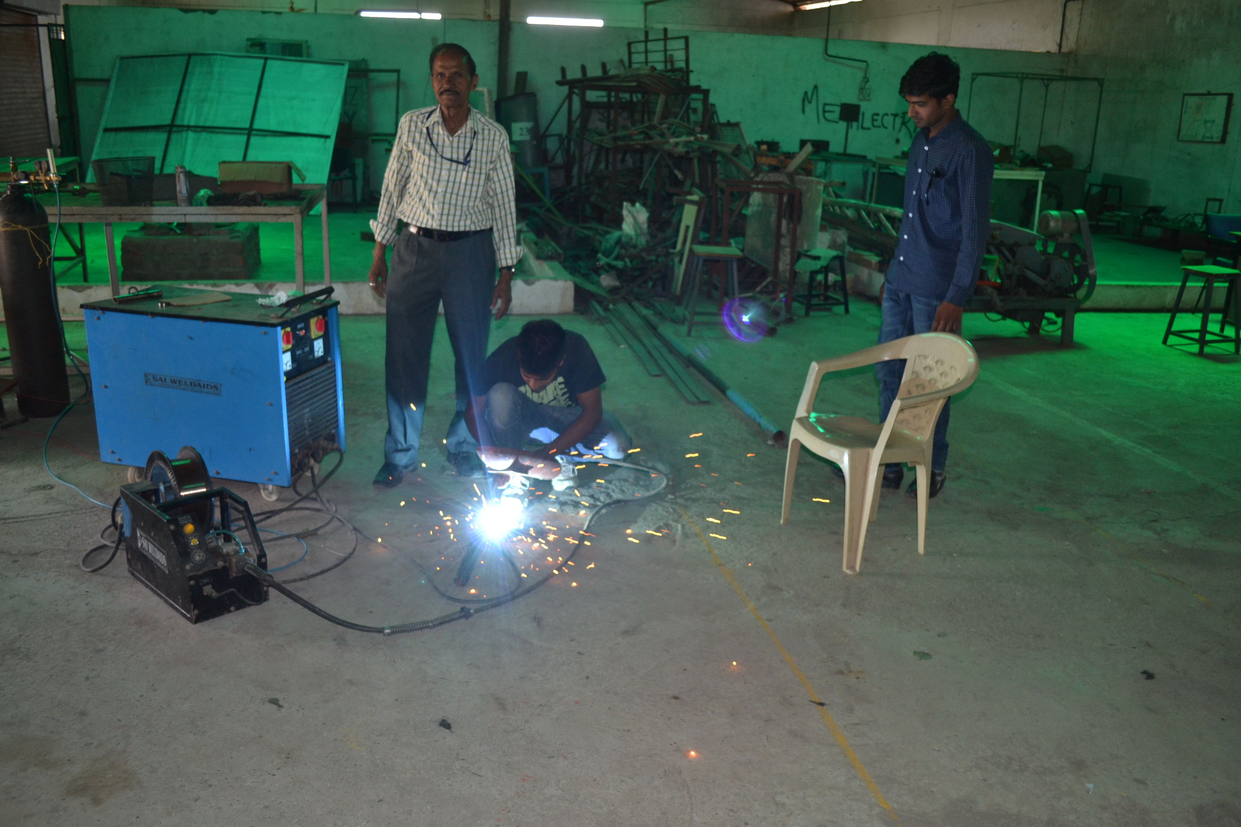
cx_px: 620
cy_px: 414
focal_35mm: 30
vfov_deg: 43.6
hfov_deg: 61.9
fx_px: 1034
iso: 450
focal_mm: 20
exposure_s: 1/60
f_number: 3.8
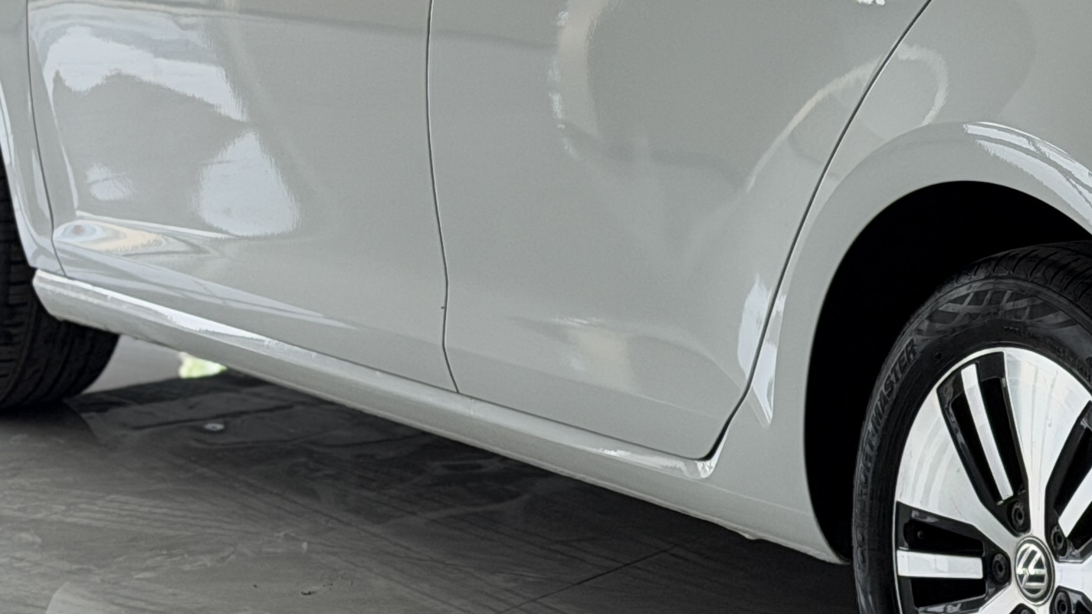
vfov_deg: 8.2
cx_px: 1234
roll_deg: -0.9
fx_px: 4285
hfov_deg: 14.2
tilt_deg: -9.6
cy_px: 143
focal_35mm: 148
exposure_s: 1/204
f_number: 1.78
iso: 125
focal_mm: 6.76
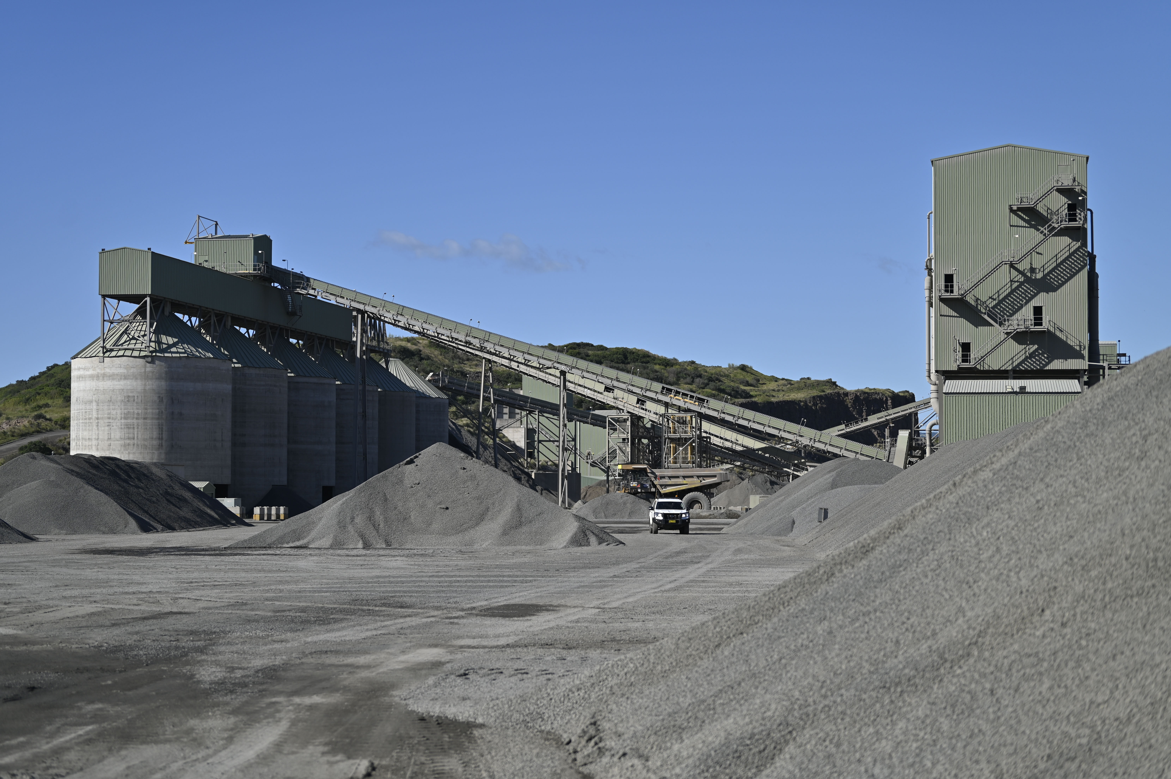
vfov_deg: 19.4
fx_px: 2275
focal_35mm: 70
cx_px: 586
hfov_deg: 28.9
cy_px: 390
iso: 50
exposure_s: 1/2500
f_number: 2.8
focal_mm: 70
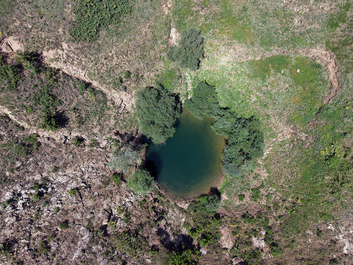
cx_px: 176
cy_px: 132
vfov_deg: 56.8
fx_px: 245
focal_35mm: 24
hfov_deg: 71.6
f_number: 1.8
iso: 100
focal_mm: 8.67
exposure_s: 1/2500
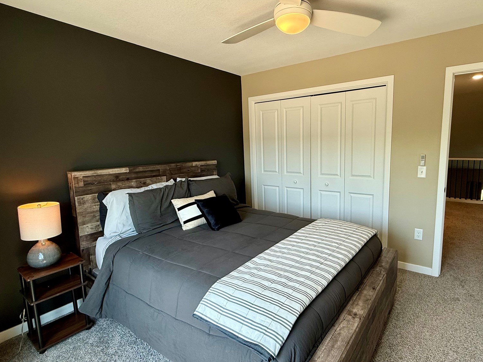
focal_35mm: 19
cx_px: 268
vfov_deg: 68.7
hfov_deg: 84.4
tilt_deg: -7.6
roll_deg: +1.2
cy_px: 180
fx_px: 265
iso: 100
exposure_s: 1/120
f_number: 2.2
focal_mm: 2.22
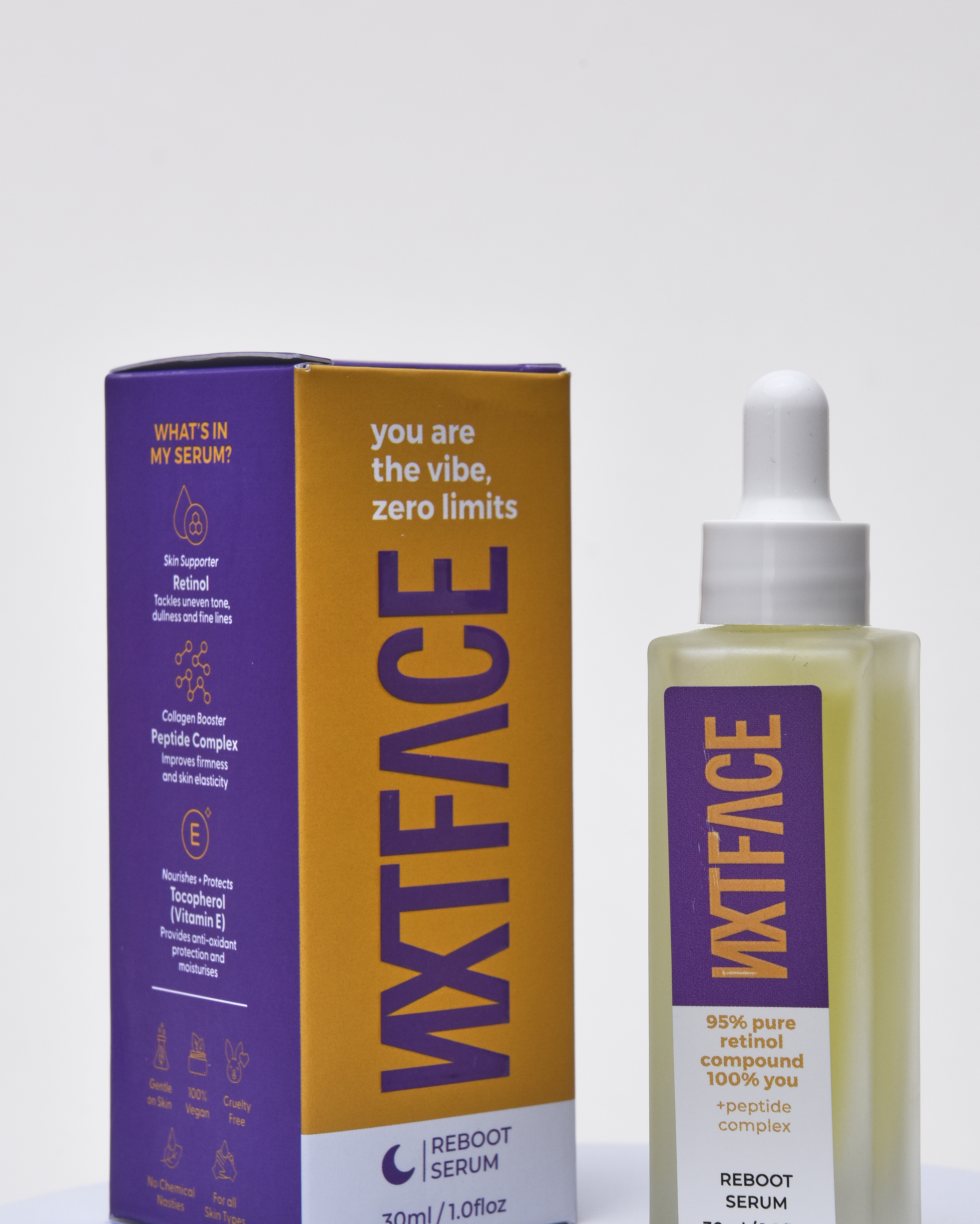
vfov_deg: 19.5
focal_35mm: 98
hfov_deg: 15.7
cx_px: 537
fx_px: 3553
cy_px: 732
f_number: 13
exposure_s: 1/125
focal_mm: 70
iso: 400
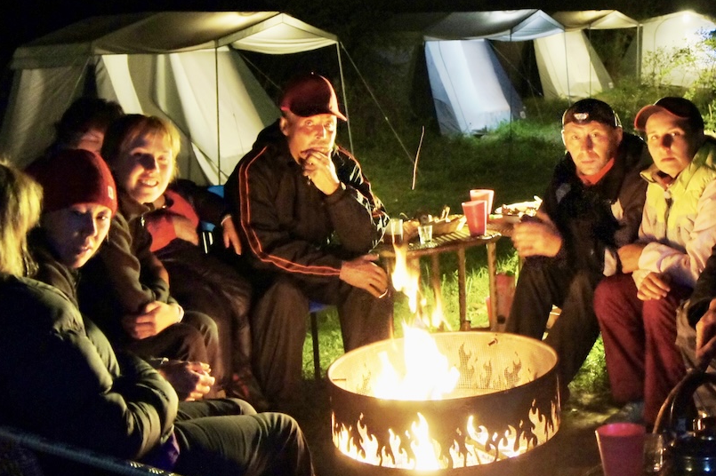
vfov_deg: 21.8
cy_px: 170
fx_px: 1233
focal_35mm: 62
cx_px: 494
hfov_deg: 32.1
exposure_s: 1/13
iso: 6400
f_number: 4
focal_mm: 26
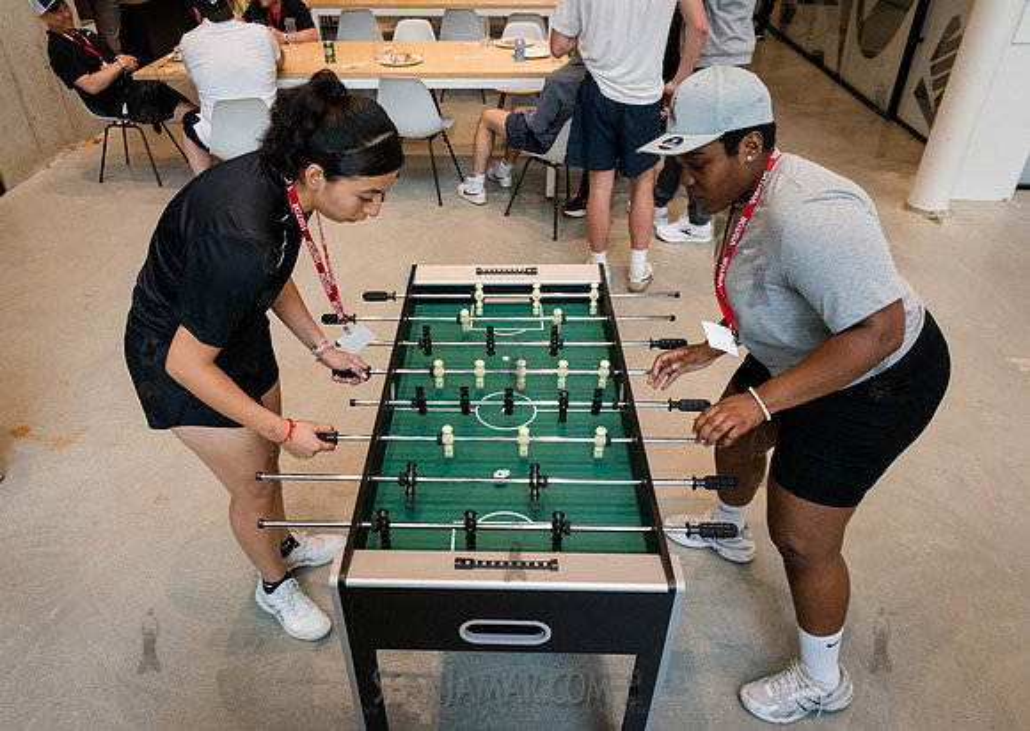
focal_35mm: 25
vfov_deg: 52.7
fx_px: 738
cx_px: 482
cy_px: 365
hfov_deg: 69.7
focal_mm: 24
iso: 5000
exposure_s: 1/640
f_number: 4.5
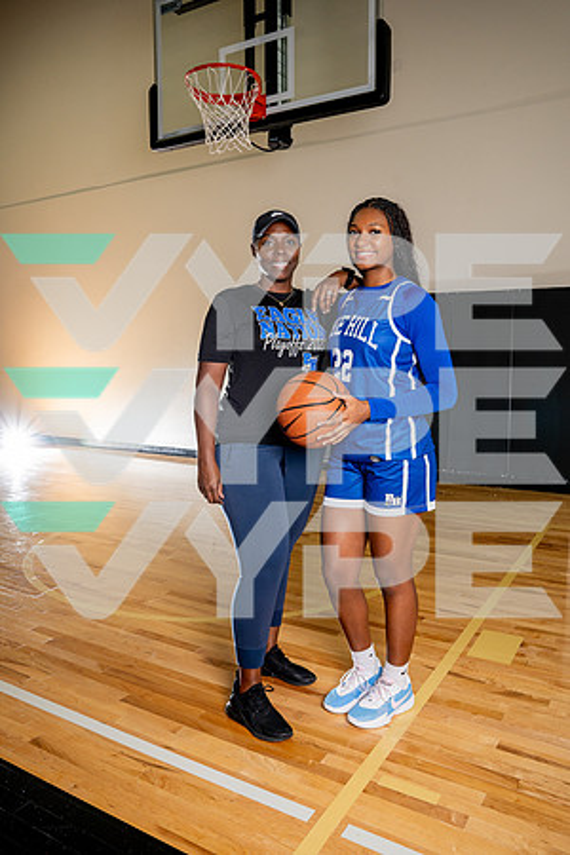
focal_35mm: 27
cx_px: 285
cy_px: 428
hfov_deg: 48.6
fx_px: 632
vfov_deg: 68.2
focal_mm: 26.6
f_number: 7.1
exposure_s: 1/200
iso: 640
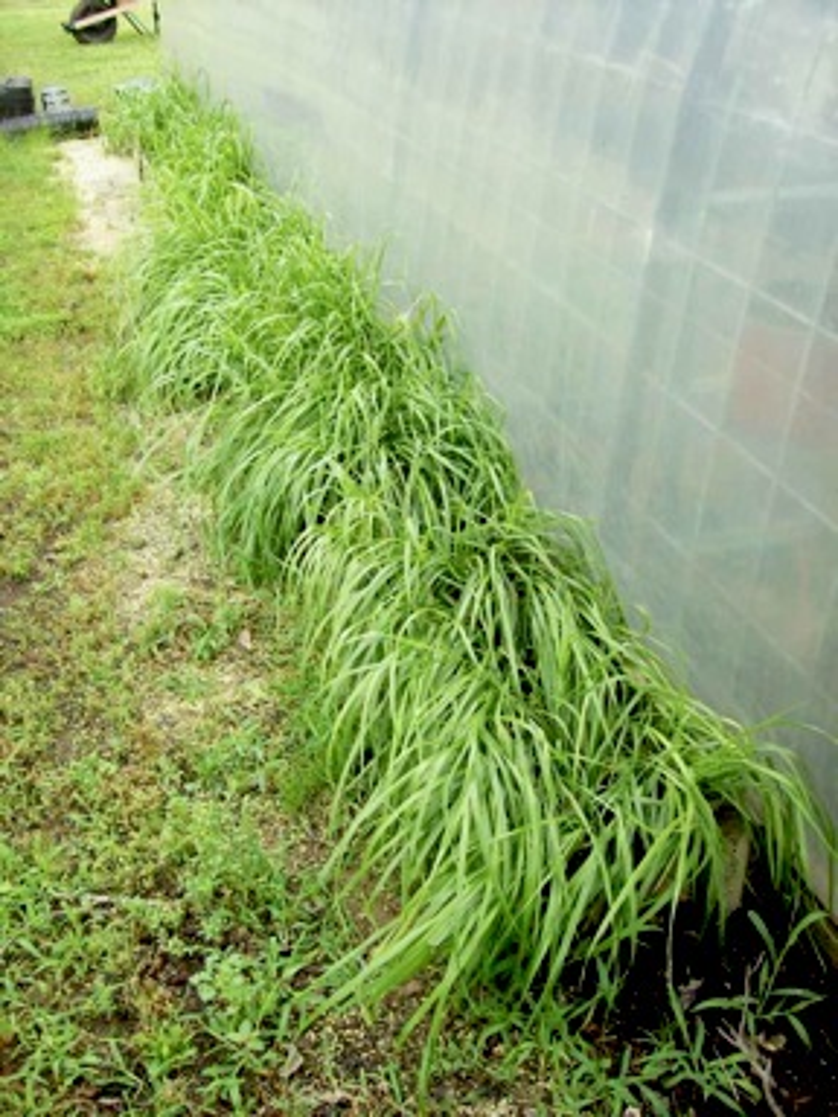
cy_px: 558
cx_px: 419
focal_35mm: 36
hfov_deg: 39.7
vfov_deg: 51.4
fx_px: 1162
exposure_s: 1/205
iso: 80
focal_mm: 6
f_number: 2.7
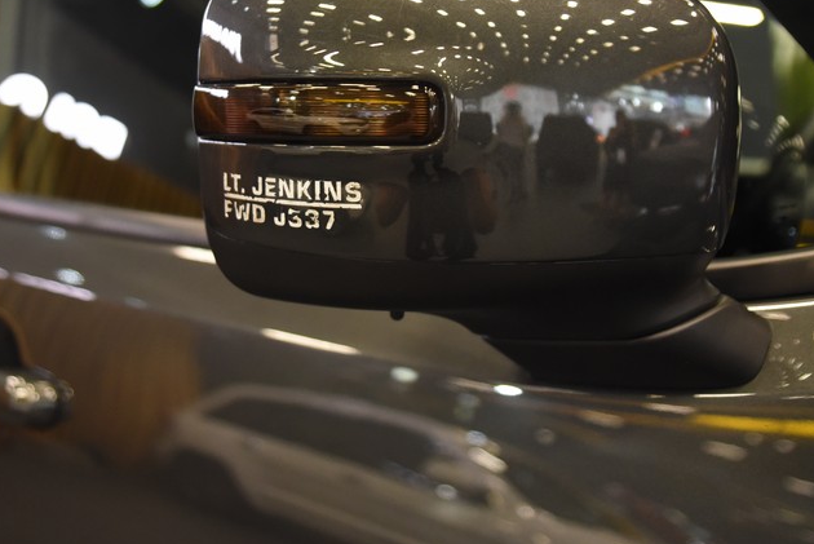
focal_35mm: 39
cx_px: 345
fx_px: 882
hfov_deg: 49.3
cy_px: 154
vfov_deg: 33.7
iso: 3200
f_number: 3.2
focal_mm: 24
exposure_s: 1/100
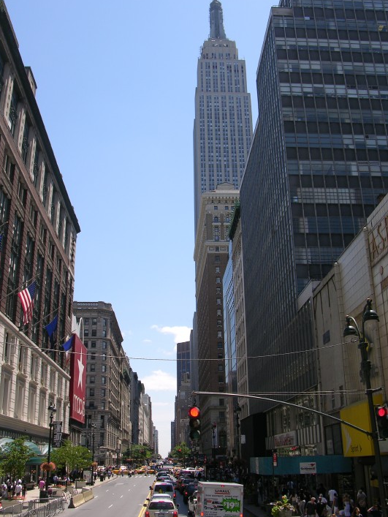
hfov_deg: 37.8
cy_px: 254
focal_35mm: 38
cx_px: 193
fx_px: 567
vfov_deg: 49.0
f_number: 5.6
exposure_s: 1/202
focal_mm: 8.9
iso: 50
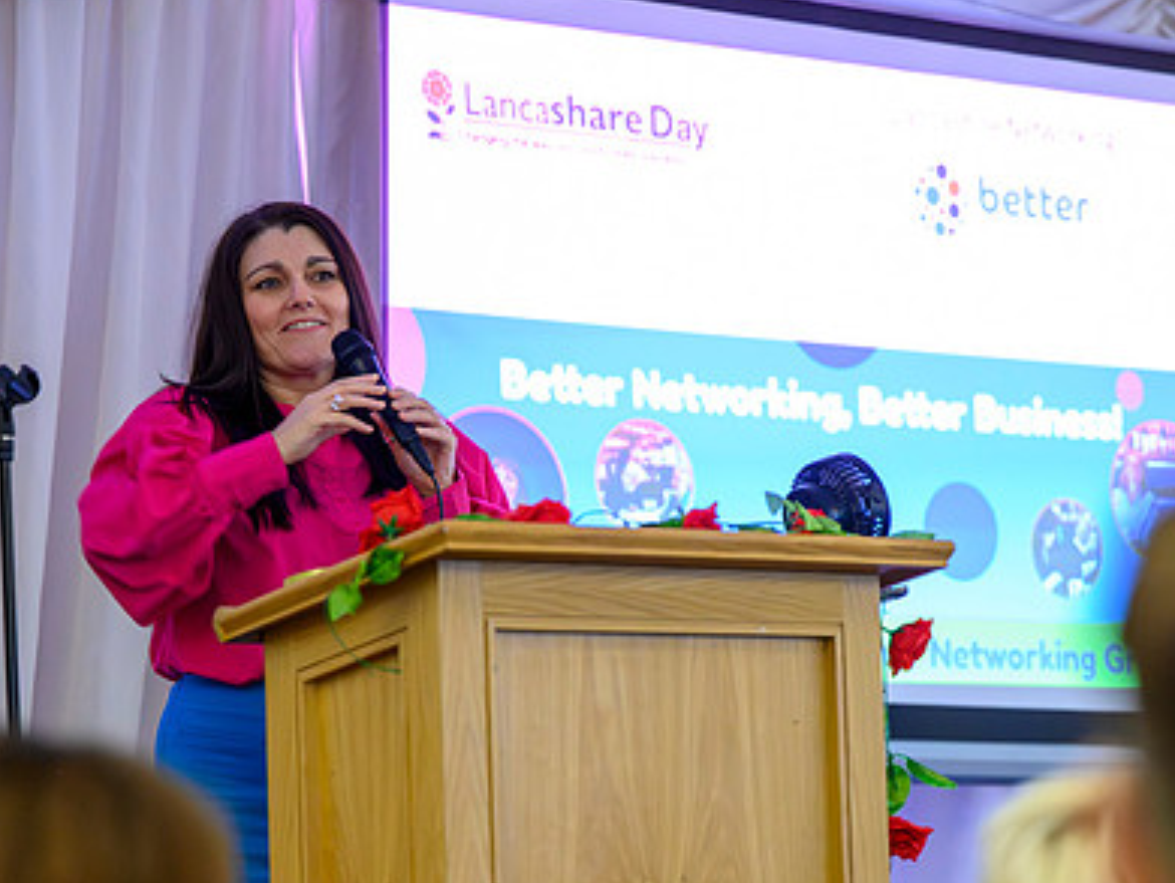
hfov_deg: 13.6
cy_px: 491
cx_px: 747
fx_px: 4925
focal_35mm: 145
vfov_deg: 10.2
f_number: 2.8
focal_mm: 101
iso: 12800
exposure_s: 1/200
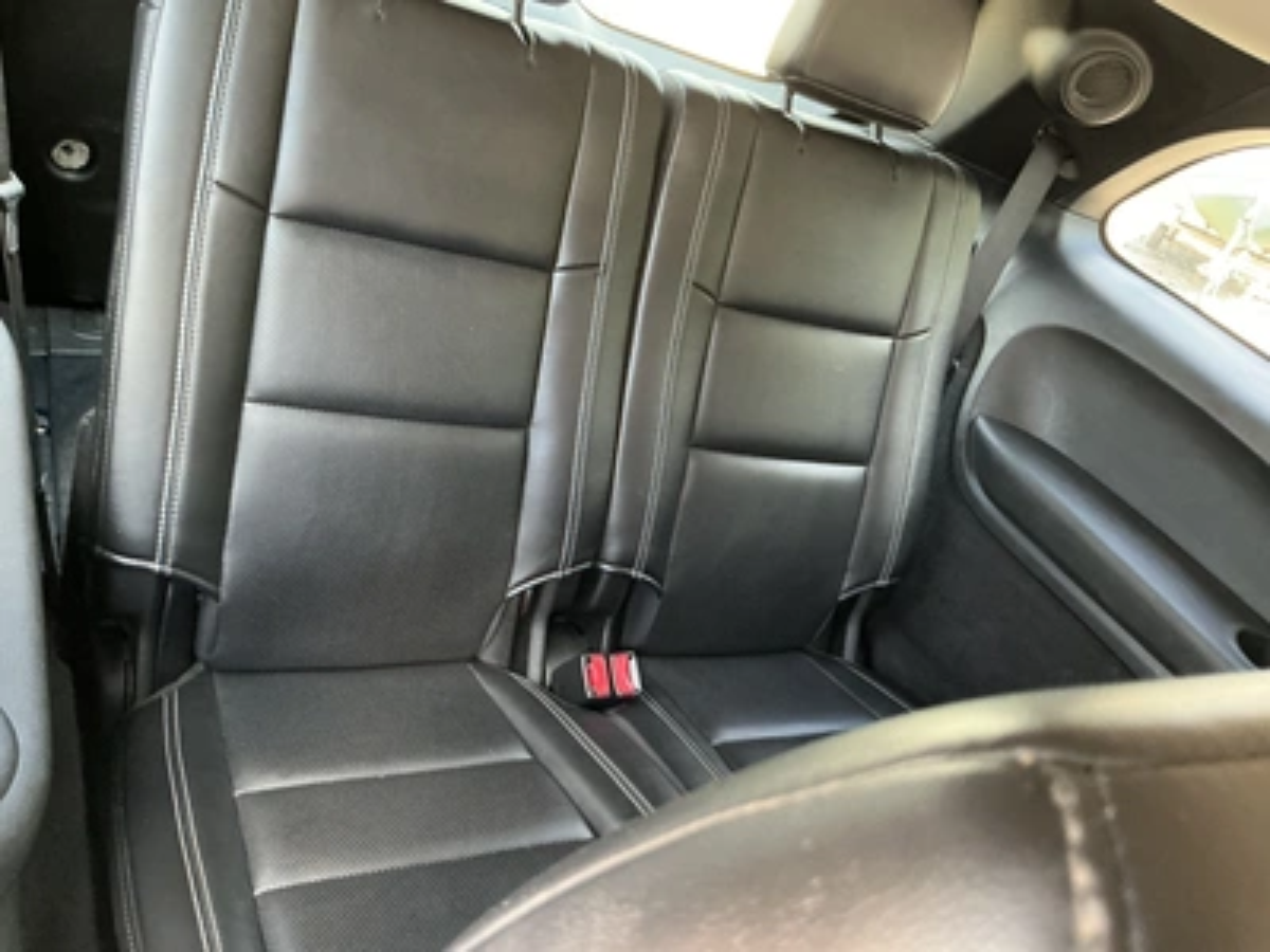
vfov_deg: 49.7
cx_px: 635
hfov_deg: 63.4
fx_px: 1027
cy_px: 476
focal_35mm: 28
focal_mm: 3
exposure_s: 1/40
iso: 320
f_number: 1.8
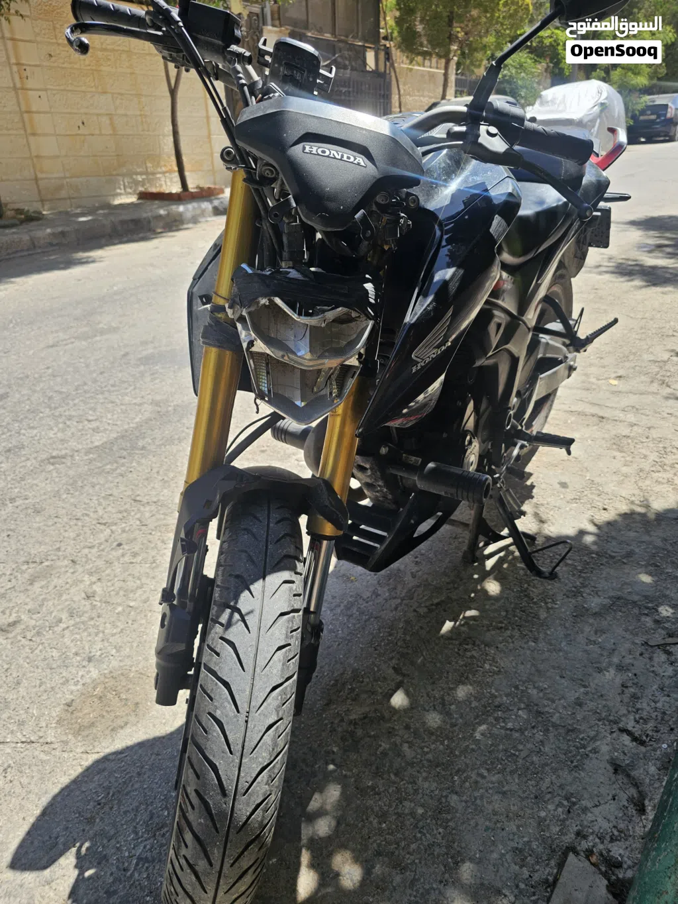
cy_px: 452
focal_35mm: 23
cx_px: 339
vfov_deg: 73.9
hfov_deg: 58.9
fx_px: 601
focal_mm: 6.3
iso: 10
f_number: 1.7
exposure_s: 1/332
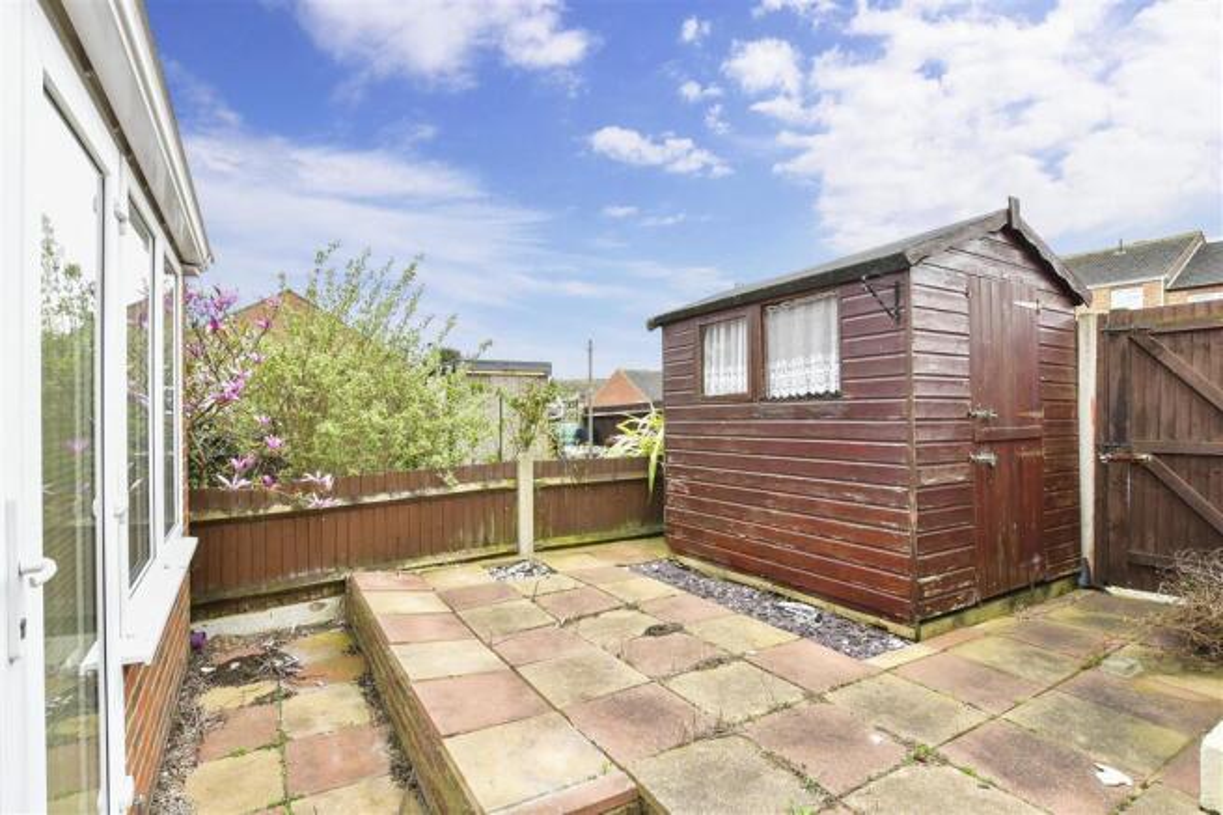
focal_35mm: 15
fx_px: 509
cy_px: 408
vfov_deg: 77.3
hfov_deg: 100.4
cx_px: 612
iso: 400
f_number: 8
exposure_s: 1/80
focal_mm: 10
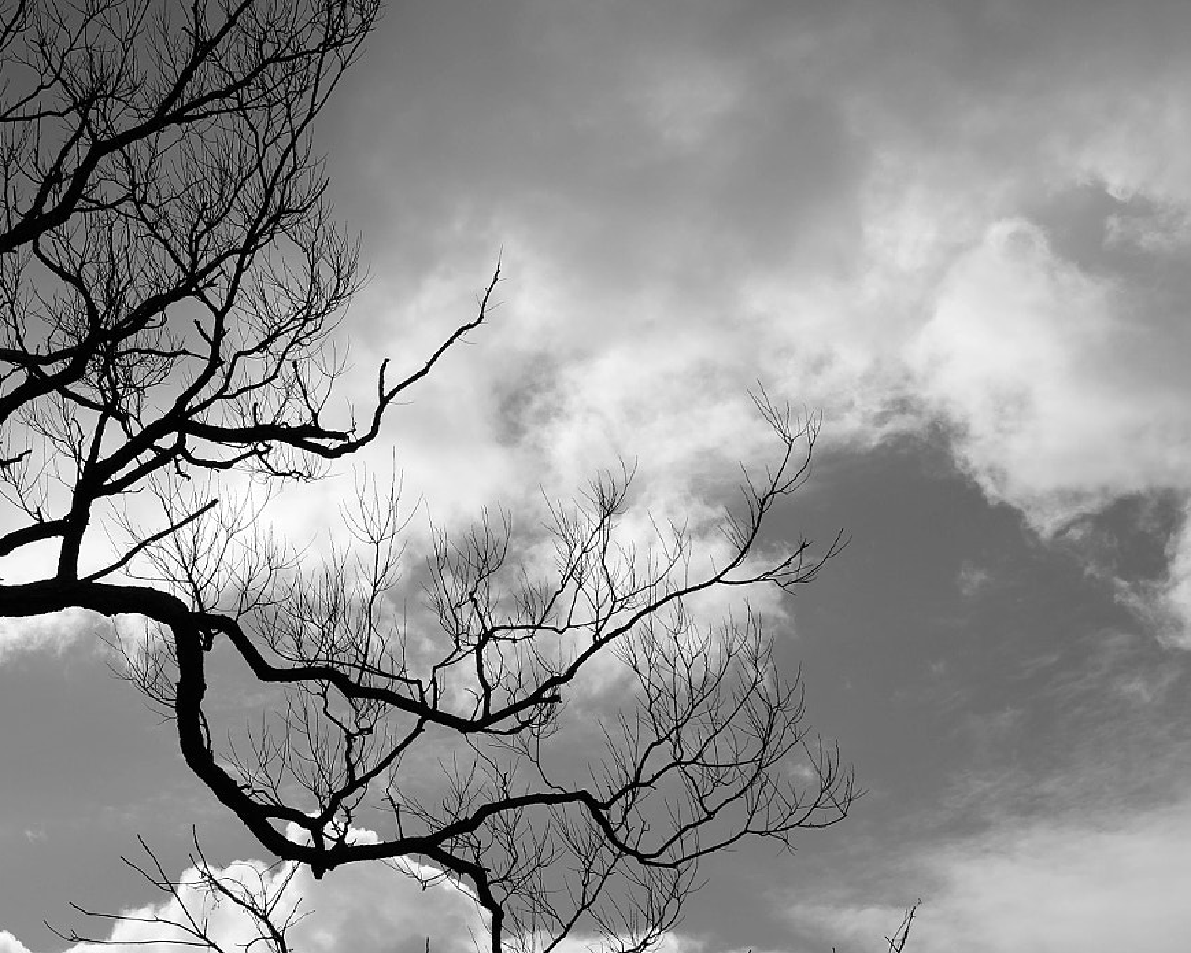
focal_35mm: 57
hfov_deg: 32.0
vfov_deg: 26.4
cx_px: 206
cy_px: 687
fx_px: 2009
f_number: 8
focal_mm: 22.2
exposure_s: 1/1500
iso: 200
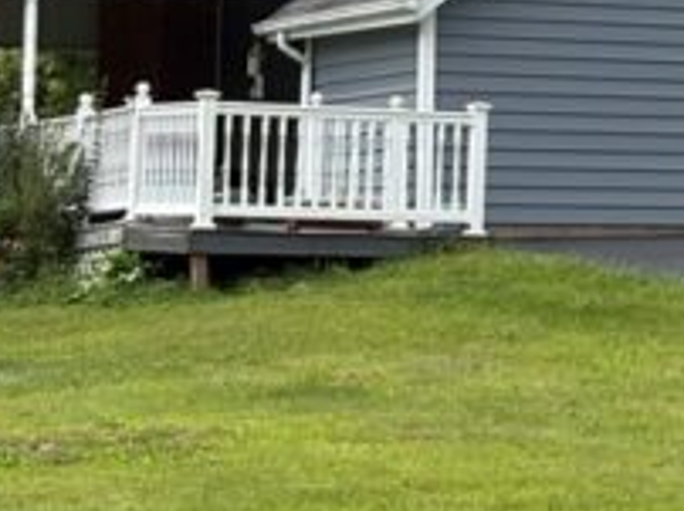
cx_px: 928
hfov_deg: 9.4
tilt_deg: +4.8
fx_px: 4066
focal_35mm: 206
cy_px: -34
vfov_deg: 7.2
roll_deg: +0.8
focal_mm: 5.96
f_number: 1.6
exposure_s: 1/2747
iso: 32
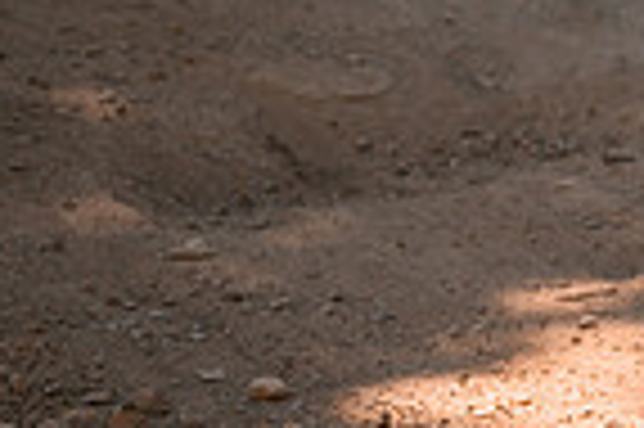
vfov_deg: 1.7
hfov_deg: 2.5
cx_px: 1627
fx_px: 14688
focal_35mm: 822
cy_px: -209
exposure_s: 1/2000
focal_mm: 160
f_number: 2.8
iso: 220
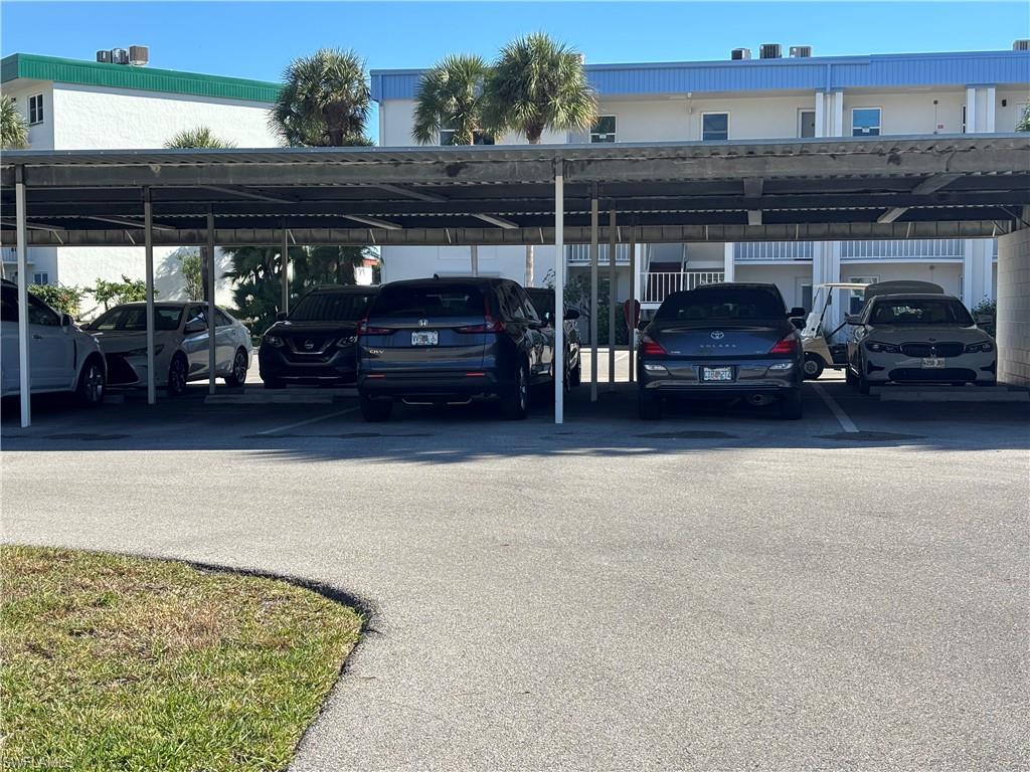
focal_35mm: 52
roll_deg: -0.7
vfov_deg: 28.0
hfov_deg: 36.8
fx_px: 1547
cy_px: 386
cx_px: 515
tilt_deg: -2.7
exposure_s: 1/1751
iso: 32
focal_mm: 5.96
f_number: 1.6
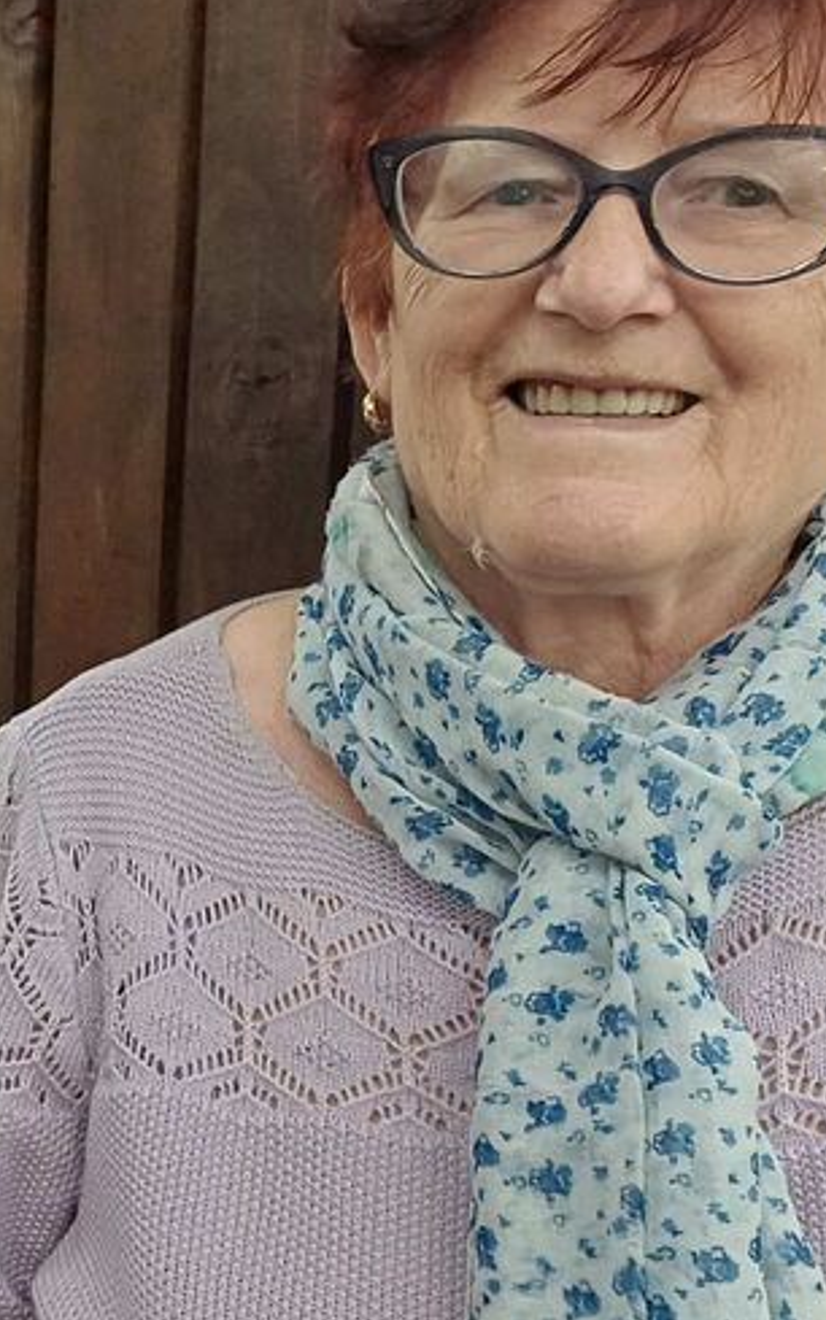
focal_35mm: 65
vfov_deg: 31.4
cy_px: 813
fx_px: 2339
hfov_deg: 17.2
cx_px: -548
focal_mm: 4.65
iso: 400
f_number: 1.8
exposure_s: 1/33.3
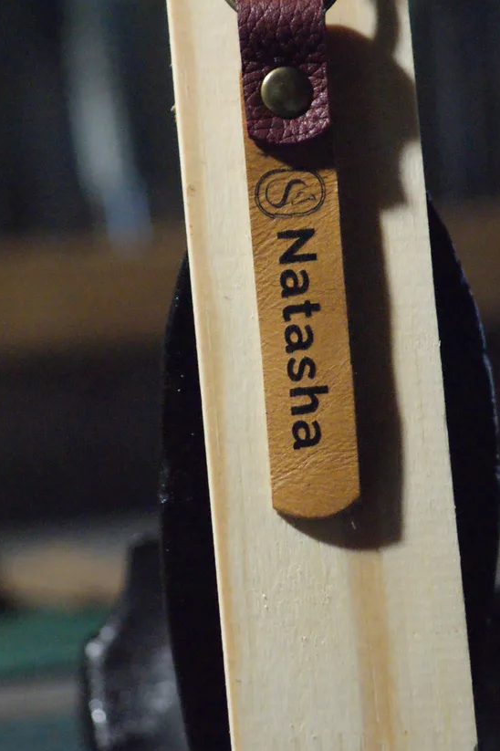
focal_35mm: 328
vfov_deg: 6.3
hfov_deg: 4.2
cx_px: 317
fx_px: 6839
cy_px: 270
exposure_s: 1/60
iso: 3200
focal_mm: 150
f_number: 5.6
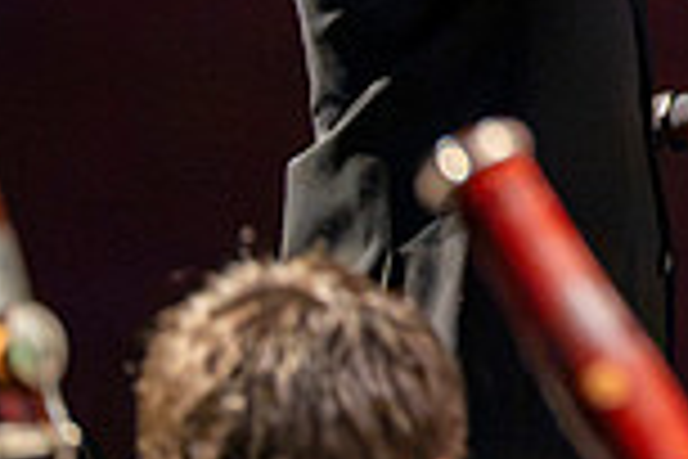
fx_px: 14466
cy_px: -196
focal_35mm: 757
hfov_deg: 2.7
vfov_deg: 1.8
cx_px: 1016
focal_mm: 200
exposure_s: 1/640
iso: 16000
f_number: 2.8
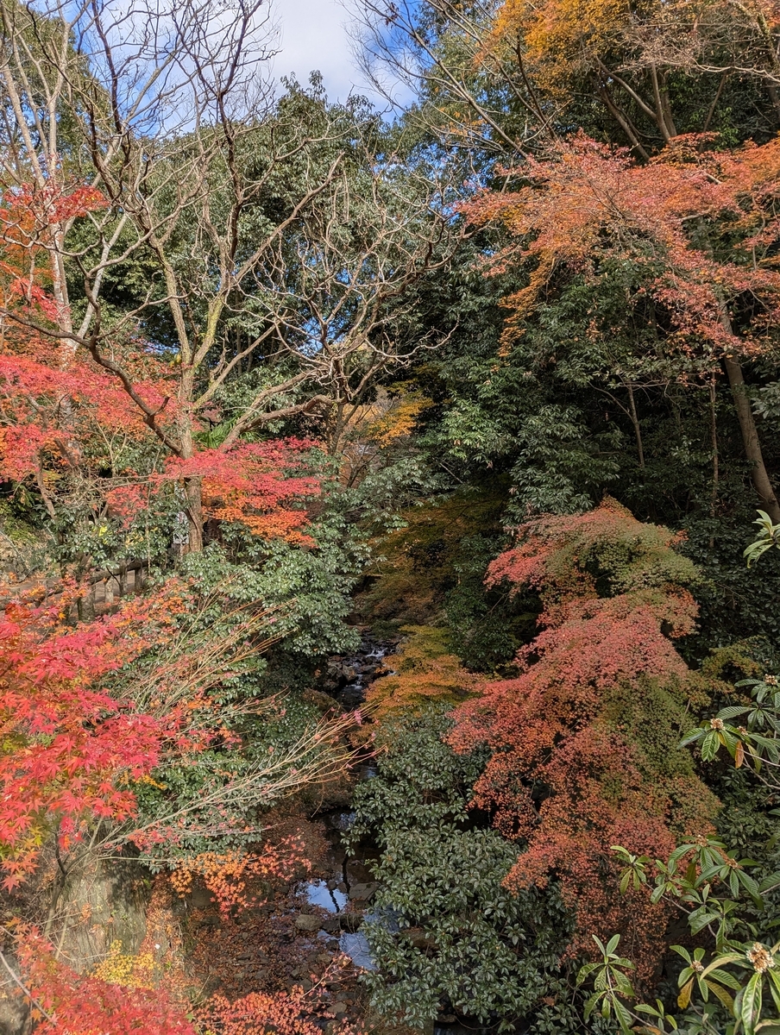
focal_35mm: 24
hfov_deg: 57.0
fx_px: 719
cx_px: 390
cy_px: 518
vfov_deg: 71.5
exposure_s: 1/1143
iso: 47
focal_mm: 6.81
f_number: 1.85
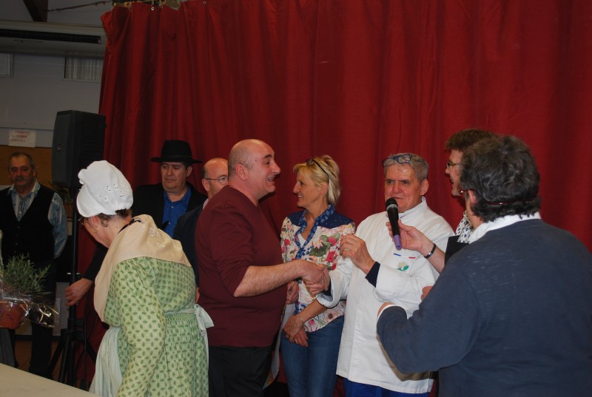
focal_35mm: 42
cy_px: 198
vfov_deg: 32.0
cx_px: 296
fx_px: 692
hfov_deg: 46.3
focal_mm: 28
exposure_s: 1/60
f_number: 4.5
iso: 200
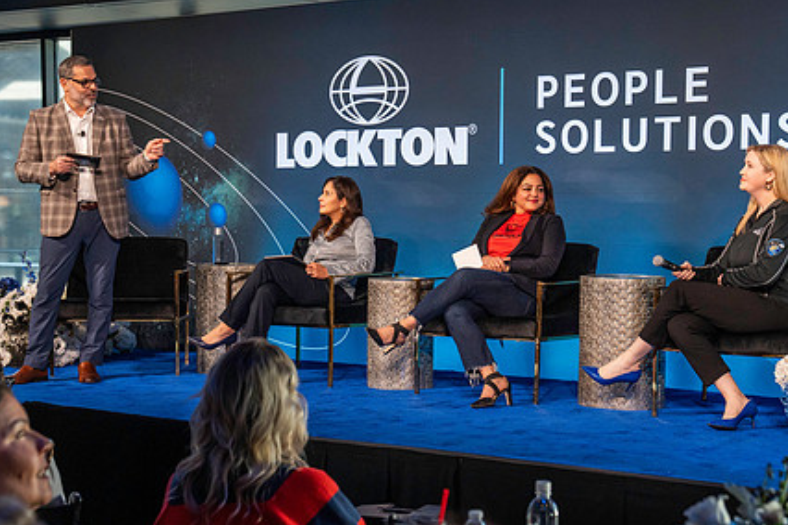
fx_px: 1401
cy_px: 284
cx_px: 411
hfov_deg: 31.4
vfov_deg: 21.2
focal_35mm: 64
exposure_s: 1/200
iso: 3200
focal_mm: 47
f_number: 4.5
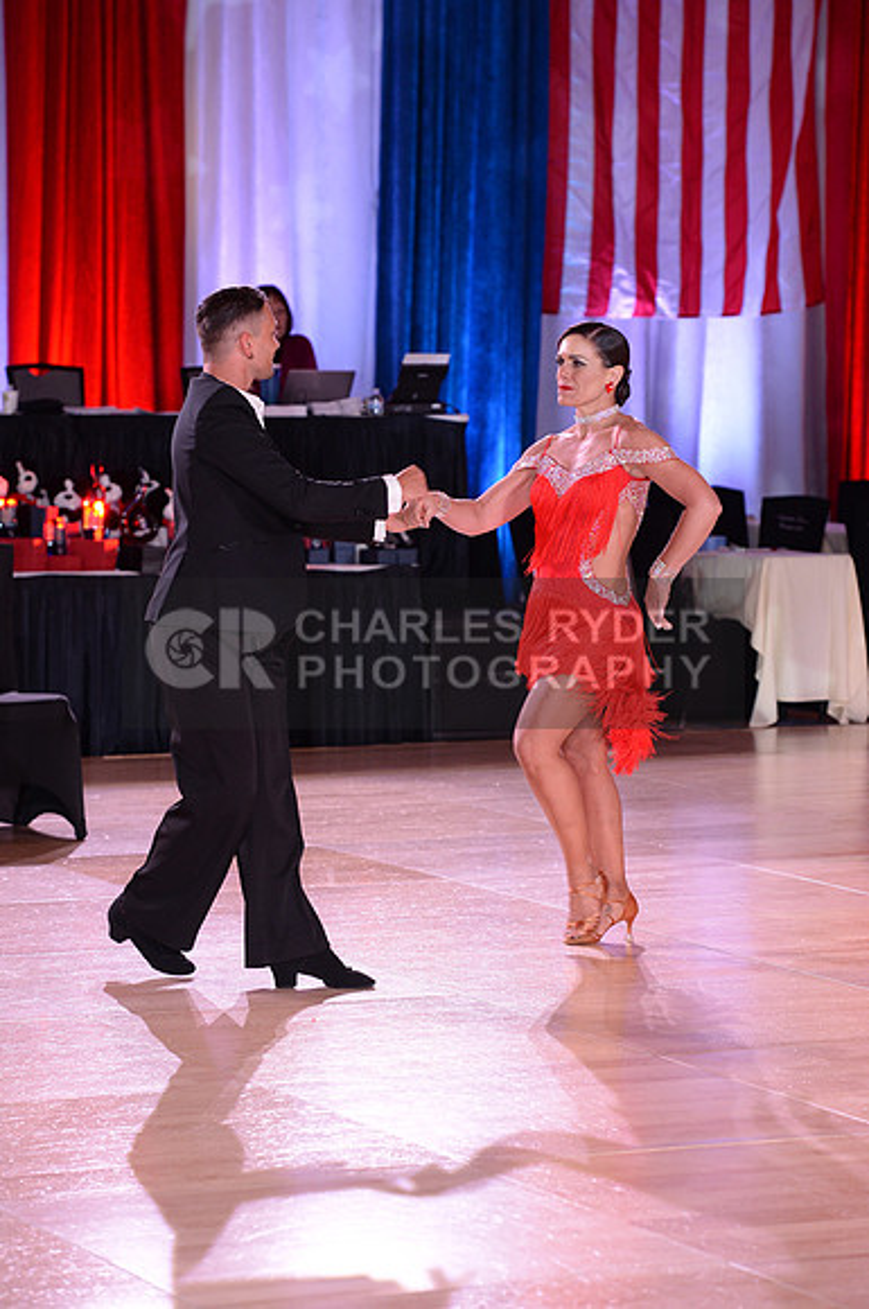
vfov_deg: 17.1
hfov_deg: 11.4
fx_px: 4358
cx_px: 434
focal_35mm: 120
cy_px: 654
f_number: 4.5
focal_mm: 120
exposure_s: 1/250
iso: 1600
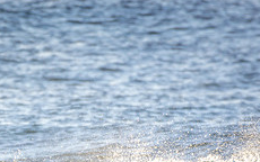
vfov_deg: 0.7
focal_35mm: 1926
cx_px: 18
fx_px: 13654
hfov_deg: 1.1
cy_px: 213
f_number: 5.6
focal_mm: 500
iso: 320
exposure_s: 1/1250
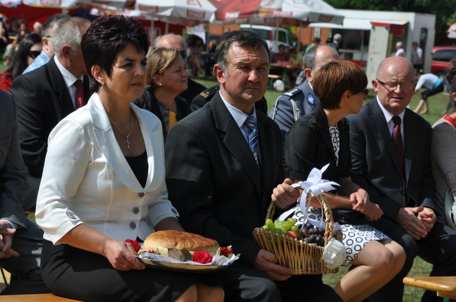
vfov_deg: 8.7
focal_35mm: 158
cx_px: 228
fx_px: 1992
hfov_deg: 13.1
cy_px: 151
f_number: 10
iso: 200
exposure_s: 1/400
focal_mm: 105
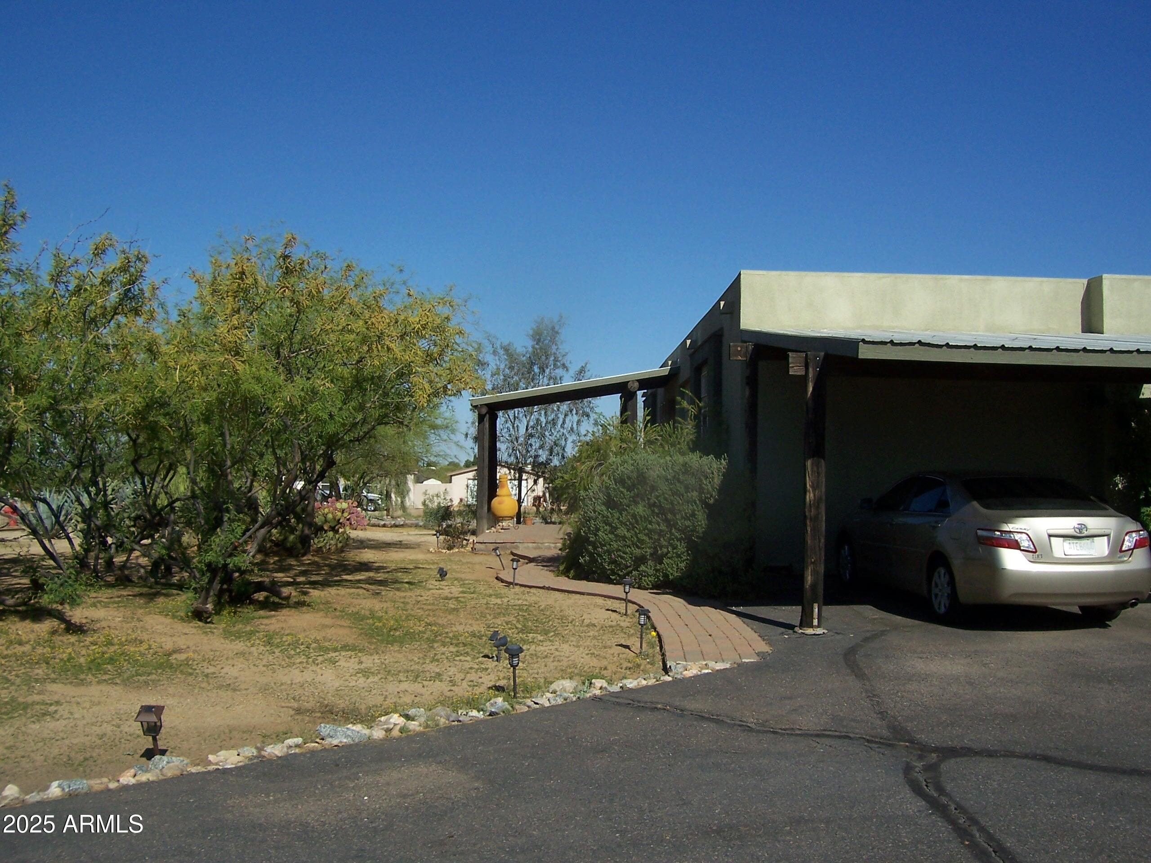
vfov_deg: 41.8
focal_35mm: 34
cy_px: 432
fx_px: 1131
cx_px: 576
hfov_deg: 54.0
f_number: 5.6
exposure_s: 1/750
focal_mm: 5.6
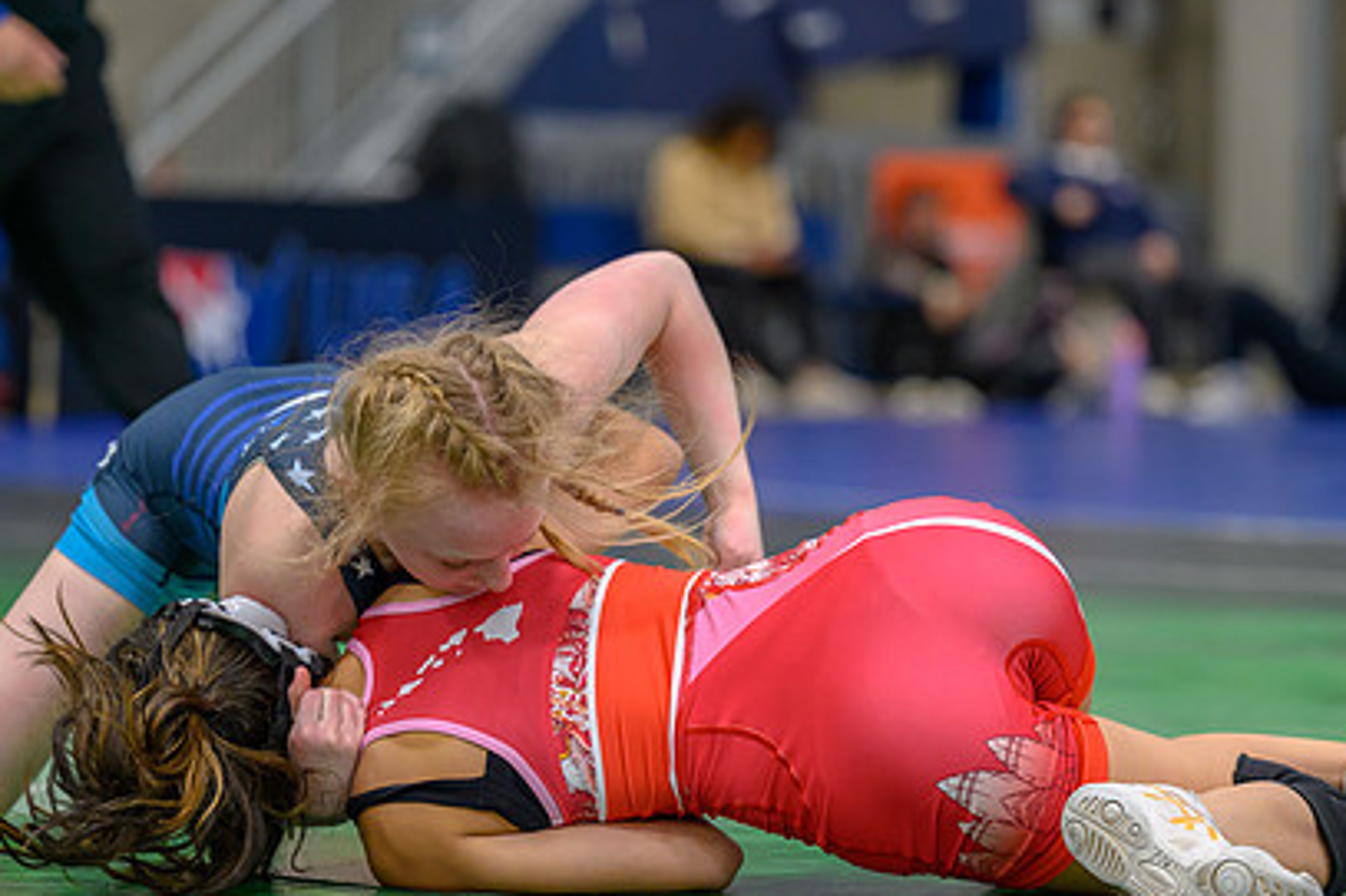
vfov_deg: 7.4
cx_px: 589
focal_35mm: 185
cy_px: 579
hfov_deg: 11.1
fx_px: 6914
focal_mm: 120
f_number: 2.8
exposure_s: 1/800
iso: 1800
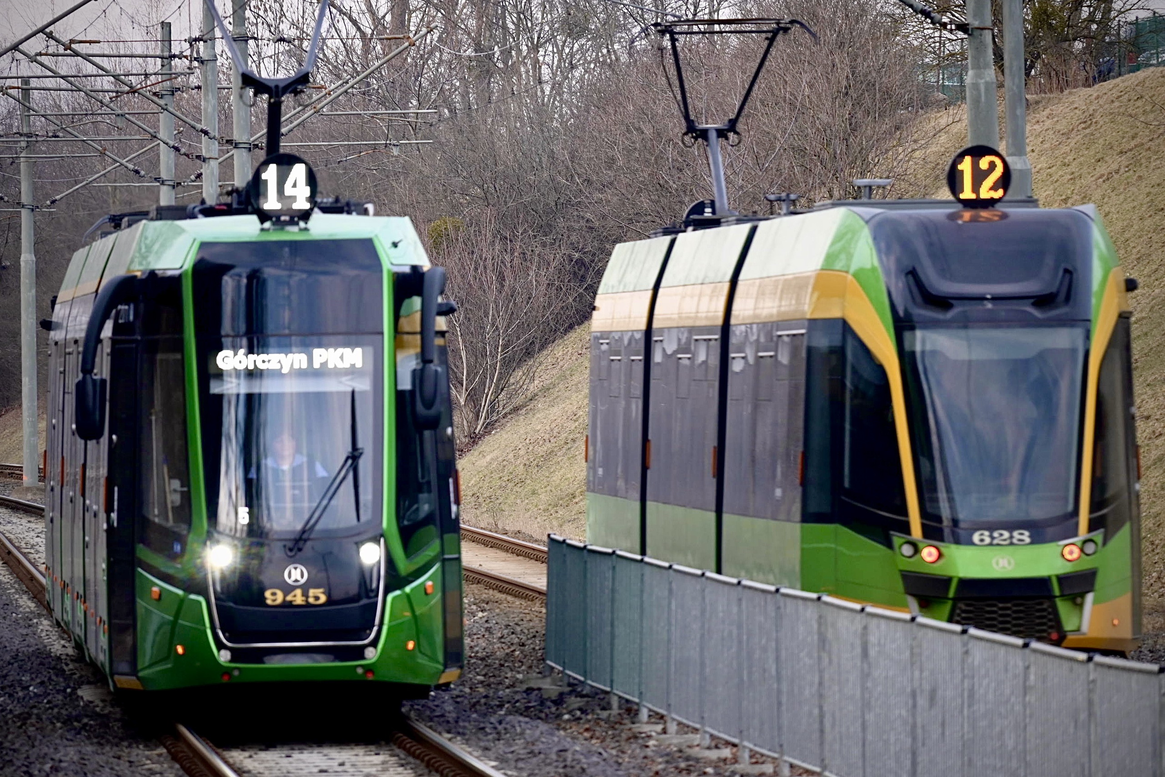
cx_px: 582
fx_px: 12135
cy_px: 388
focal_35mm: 375
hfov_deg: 5.5
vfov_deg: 3.7
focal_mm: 250
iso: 500
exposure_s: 1/60
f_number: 6.3
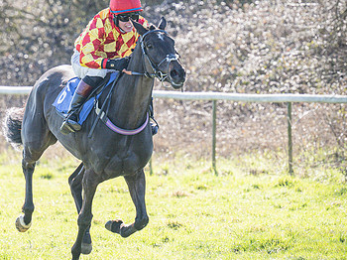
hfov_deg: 4.1
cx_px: 119
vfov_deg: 3.1
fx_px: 4808
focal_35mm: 480
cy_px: 103
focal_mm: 155
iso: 400
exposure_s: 1/2000
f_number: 2.8
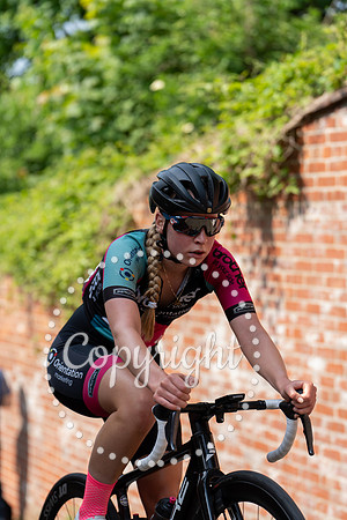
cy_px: 260
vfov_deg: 21.0
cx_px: 174
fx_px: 1402
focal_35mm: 97
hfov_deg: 14.1
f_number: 3.2
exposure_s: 1/640
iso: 200
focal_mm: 97
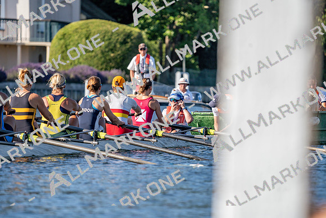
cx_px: 163
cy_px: 109
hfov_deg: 6.2
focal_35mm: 335
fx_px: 3034
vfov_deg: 4.1
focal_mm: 335
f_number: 6.3
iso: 250
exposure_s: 1/1600
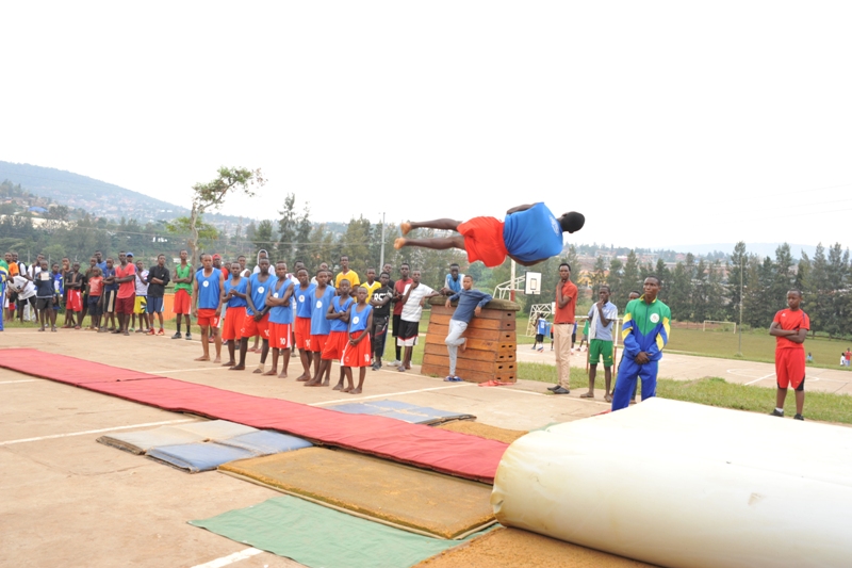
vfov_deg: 42.3
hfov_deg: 60.3
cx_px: 426
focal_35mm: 31
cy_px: 284
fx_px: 733
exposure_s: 1/500
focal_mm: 31
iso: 640
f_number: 5.6
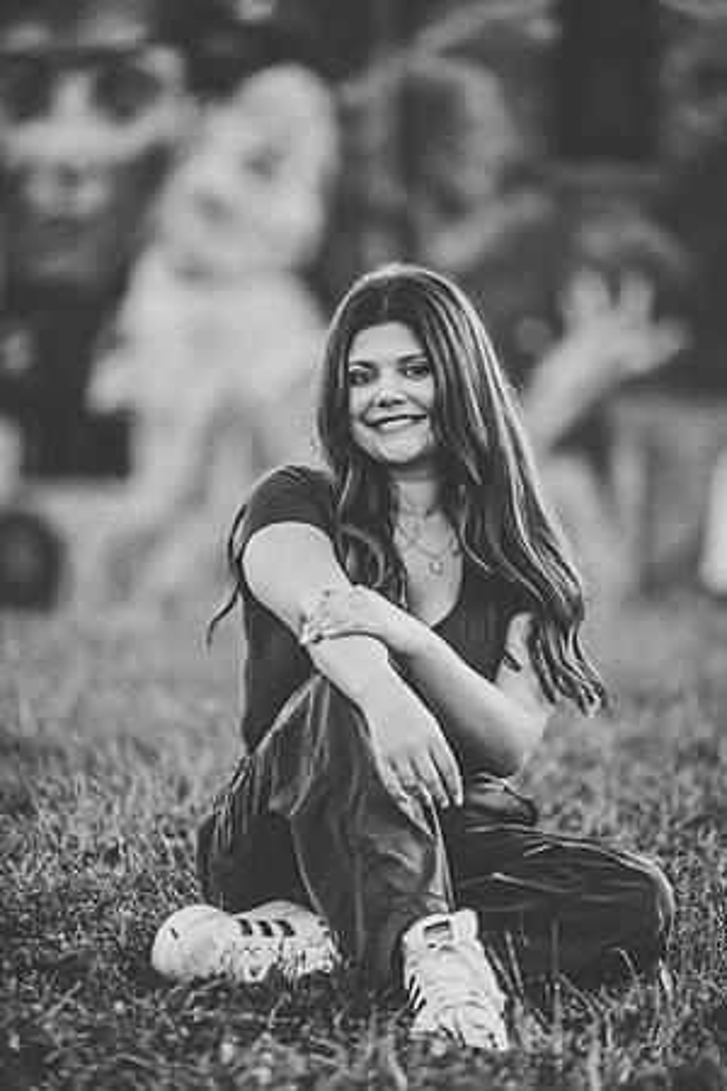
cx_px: 364
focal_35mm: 185
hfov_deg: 7.4
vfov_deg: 11.1
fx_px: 5604
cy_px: 546
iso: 640
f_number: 2.8
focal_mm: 185
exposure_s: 1/125
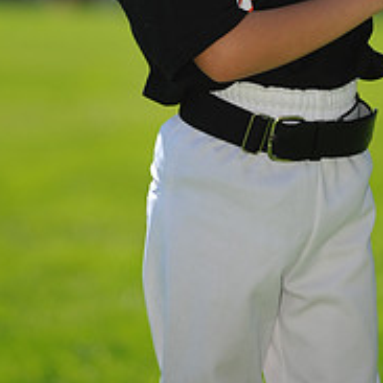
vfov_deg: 5.4
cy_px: -132
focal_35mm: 323
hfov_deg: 5.4
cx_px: 280
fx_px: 4043
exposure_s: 1/1600
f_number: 4
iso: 200
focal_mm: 120
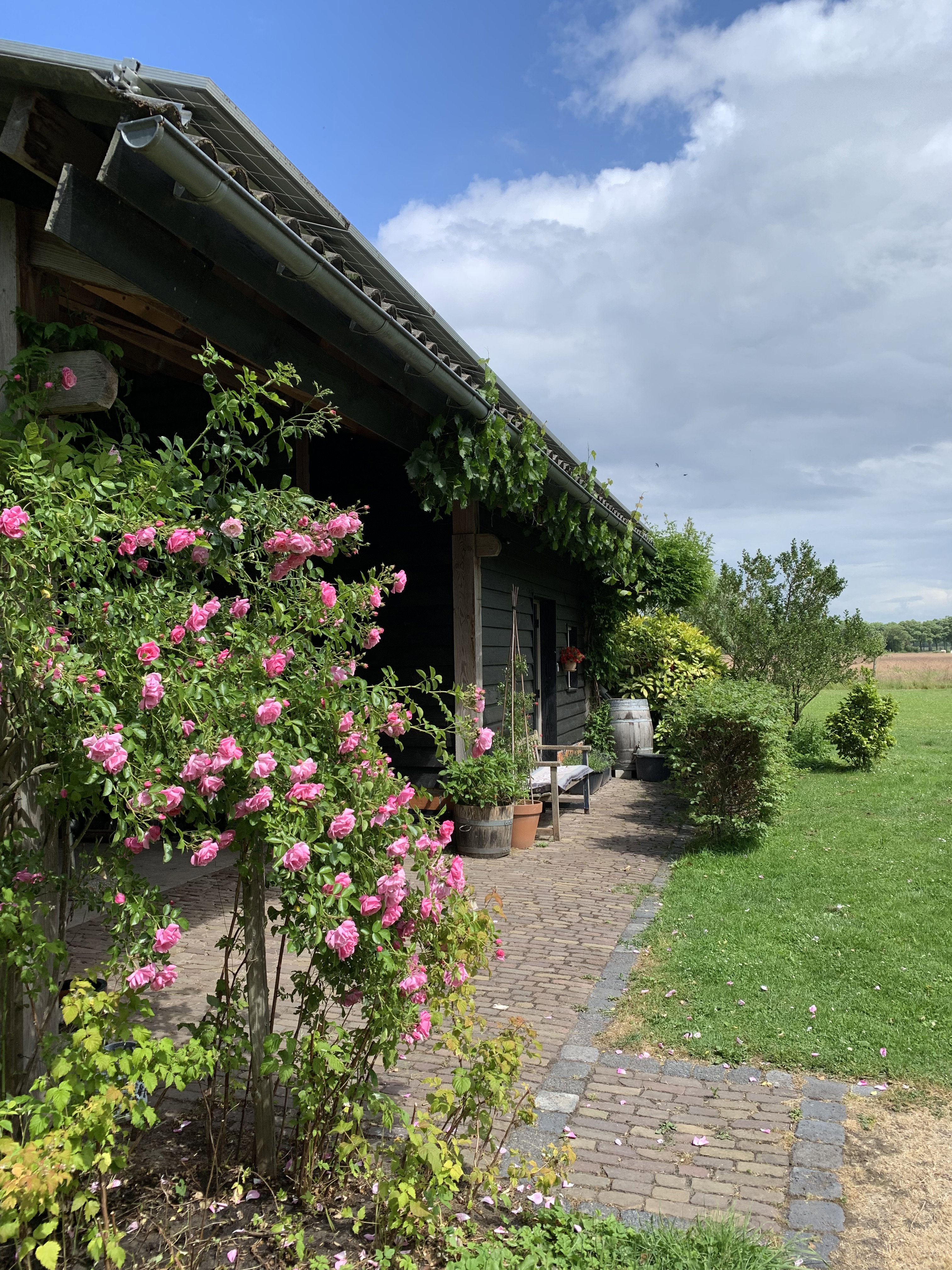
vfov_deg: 67.3
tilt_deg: +2.6
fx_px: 953
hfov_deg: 53.1
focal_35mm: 26
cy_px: 635
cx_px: 476
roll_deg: +1.9
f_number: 1.8
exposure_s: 1/1513
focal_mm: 4.25
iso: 25
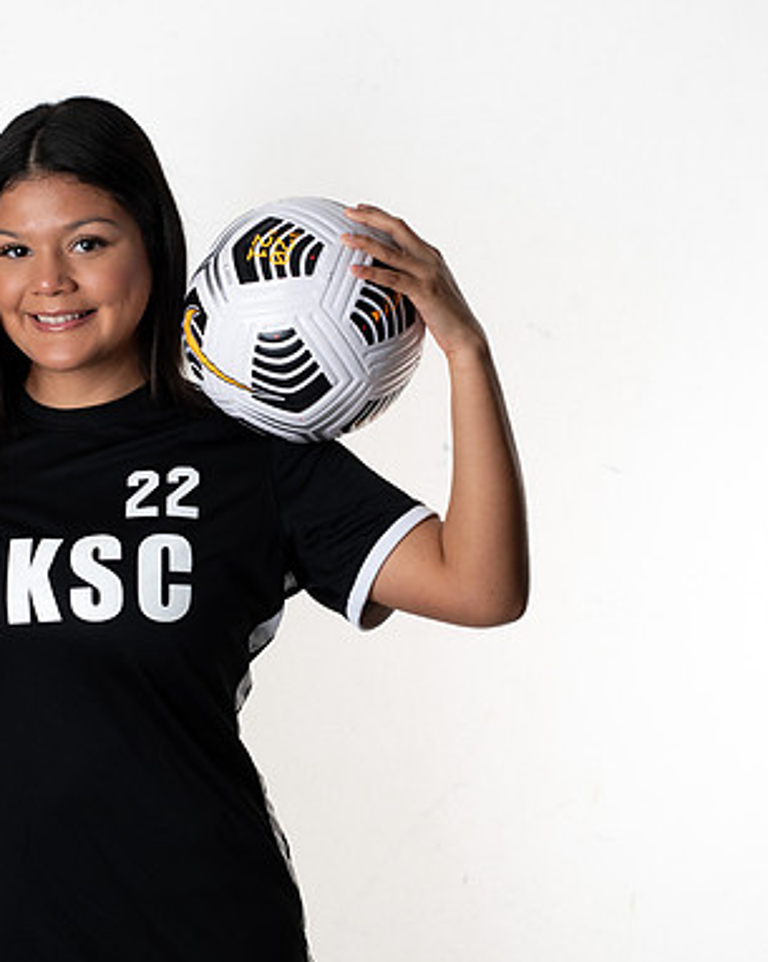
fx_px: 3044
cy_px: 485
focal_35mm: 107
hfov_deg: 14.3
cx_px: 164
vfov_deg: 18.0
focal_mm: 50
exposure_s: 1/200
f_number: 9
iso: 100
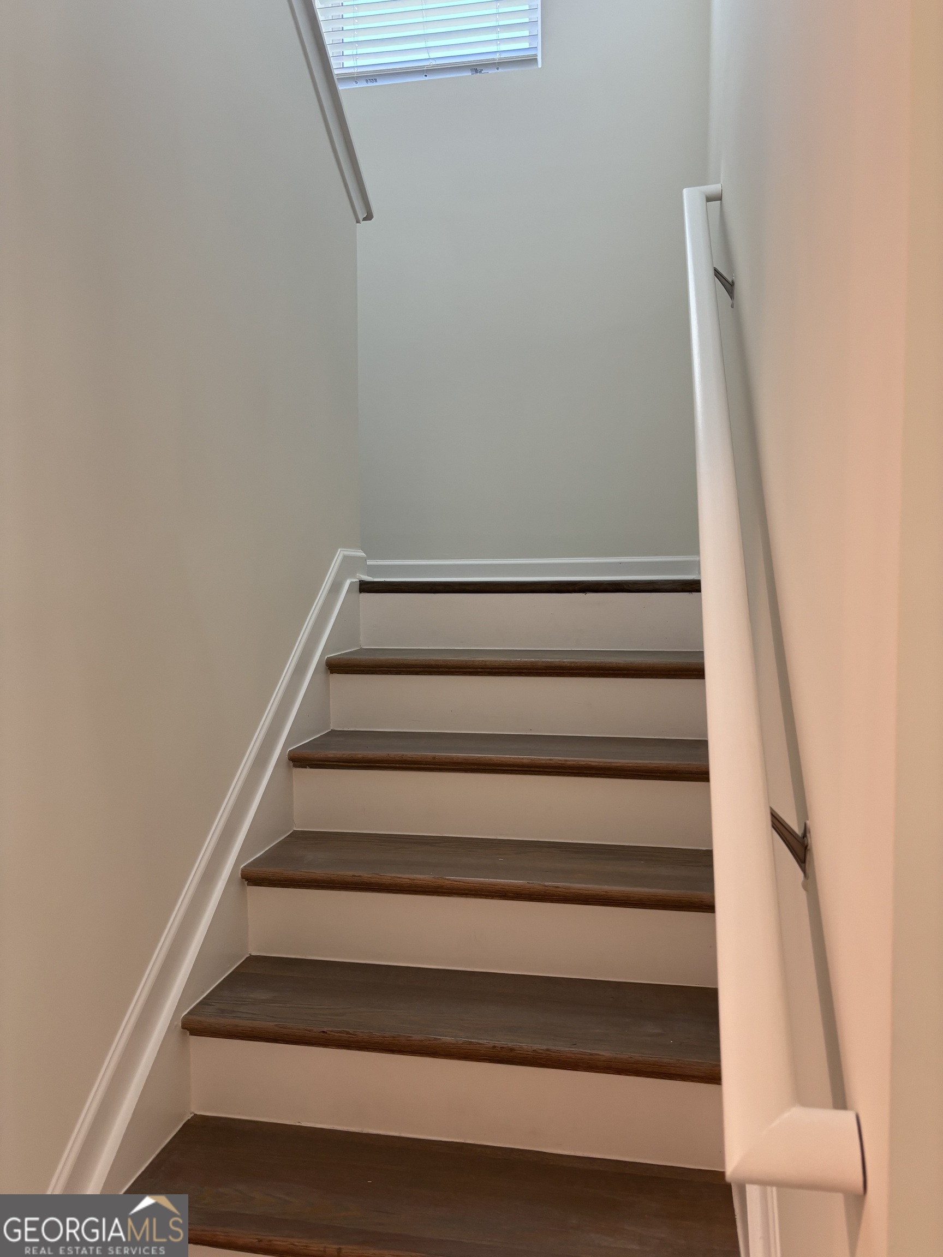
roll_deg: +1.0
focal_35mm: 26
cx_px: 472
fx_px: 944
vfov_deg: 67.3
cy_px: 628
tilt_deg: -3.4
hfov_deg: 53.1
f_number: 1.6
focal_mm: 5.96
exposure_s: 1/60
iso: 125
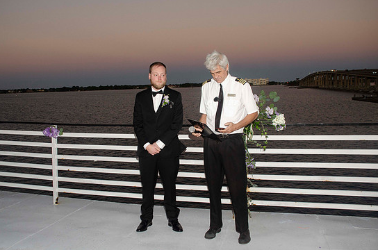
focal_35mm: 32
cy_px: 124
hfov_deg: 58.8
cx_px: 183
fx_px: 335
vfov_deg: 40.9
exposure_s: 1/125
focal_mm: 20
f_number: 5.6
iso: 400
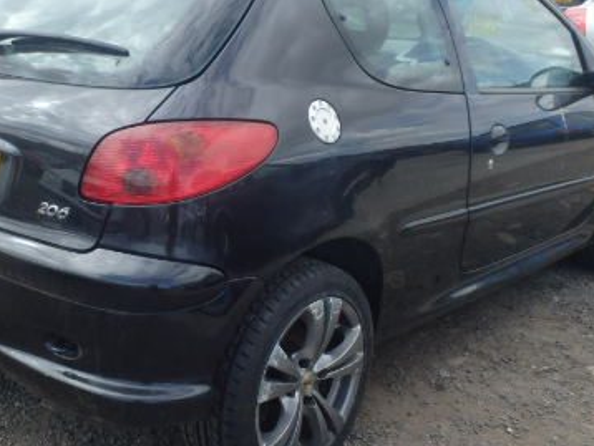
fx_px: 859
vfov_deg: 29.0
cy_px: 156
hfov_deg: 37.8
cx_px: 211
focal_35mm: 50
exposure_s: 1/320
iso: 125
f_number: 3.9
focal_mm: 5
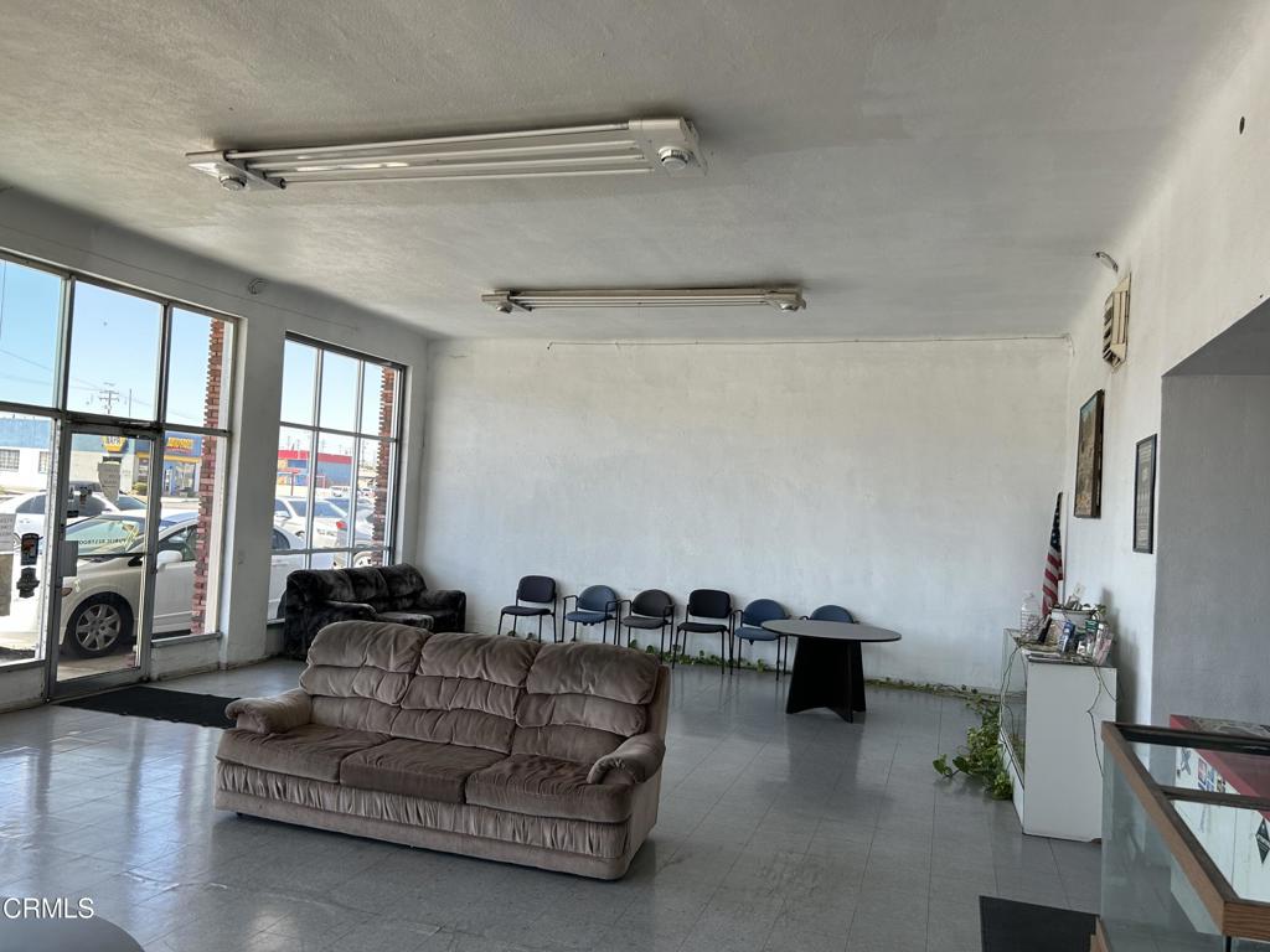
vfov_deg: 53.1
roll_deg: -2.2
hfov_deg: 67.3
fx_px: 954
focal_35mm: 26
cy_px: 476
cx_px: 635
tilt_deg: +1.3
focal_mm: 5.7
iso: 50
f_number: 1.5
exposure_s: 1/482
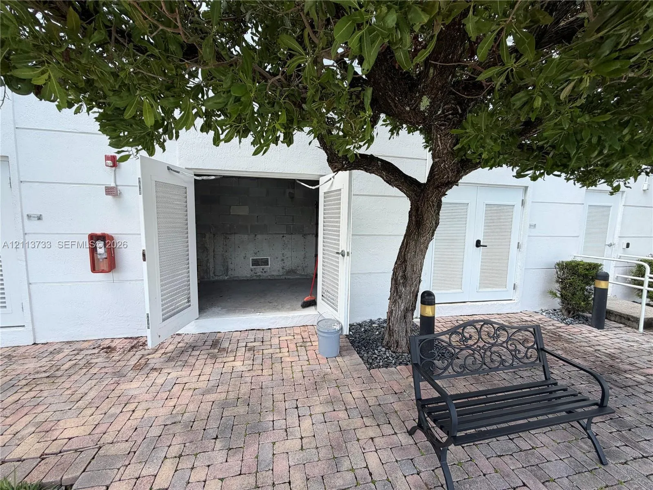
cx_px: 326
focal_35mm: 14
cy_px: 245
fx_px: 264
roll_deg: -1.2
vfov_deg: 85.7
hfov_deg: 102.1
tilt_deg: -5.7
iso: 50
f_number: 2.2
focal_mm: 2.22
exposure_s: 1/502
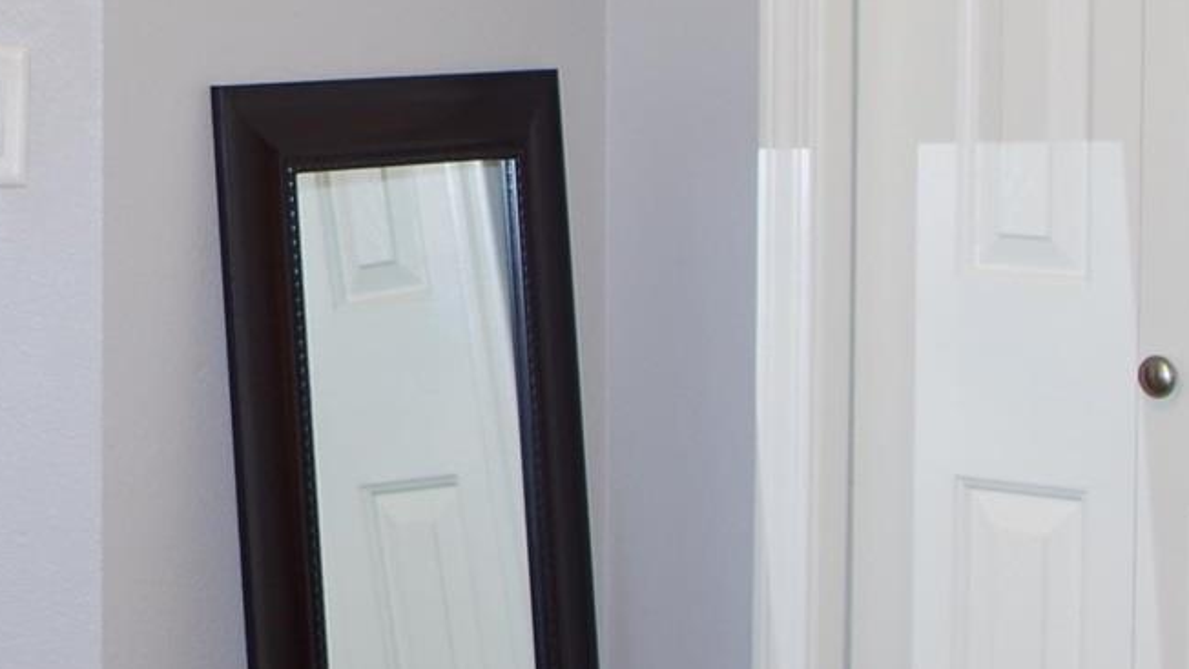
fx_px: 4194
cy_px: 126
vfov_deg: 9.1
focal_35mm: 133
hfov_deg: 15.8
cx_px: 2
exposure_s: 1/20
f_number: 3.5
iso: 100
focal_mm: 18
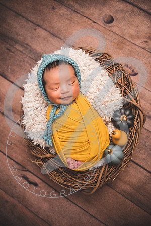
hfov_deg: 41.1
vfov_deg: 58.7
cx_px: 76
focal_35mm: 32
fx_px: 201
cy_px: 113
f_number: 2.8
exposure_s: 1/200
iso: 200
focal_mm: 32
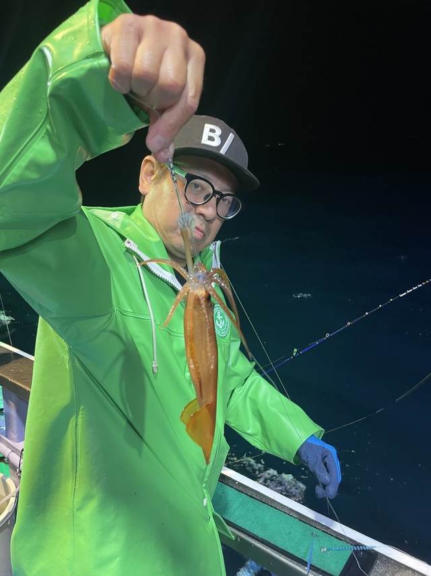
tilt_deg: -19.1
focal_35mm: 26
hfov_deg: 53.0
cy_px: 288
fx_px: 432
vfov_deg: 67.3
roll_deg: +1.0
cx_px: 216
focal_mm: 4.2
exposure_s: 1/60
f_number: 1.6
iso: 160
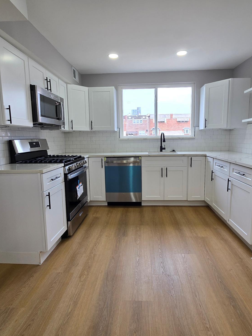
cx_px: 133
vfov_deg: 87.8
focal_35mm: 18
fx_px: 175
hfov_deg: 71.5
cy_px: 167
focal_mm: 2.2
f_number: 2.2
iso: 50
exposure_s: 1/121
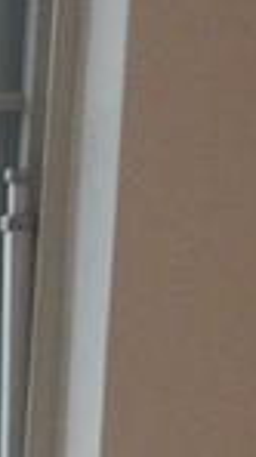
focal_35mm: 195
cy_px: 647
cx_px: -1212
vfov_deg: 10.7
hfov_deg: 4.7
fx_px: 2359
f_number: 5.6
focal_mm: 18
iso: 800
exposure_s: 1/125
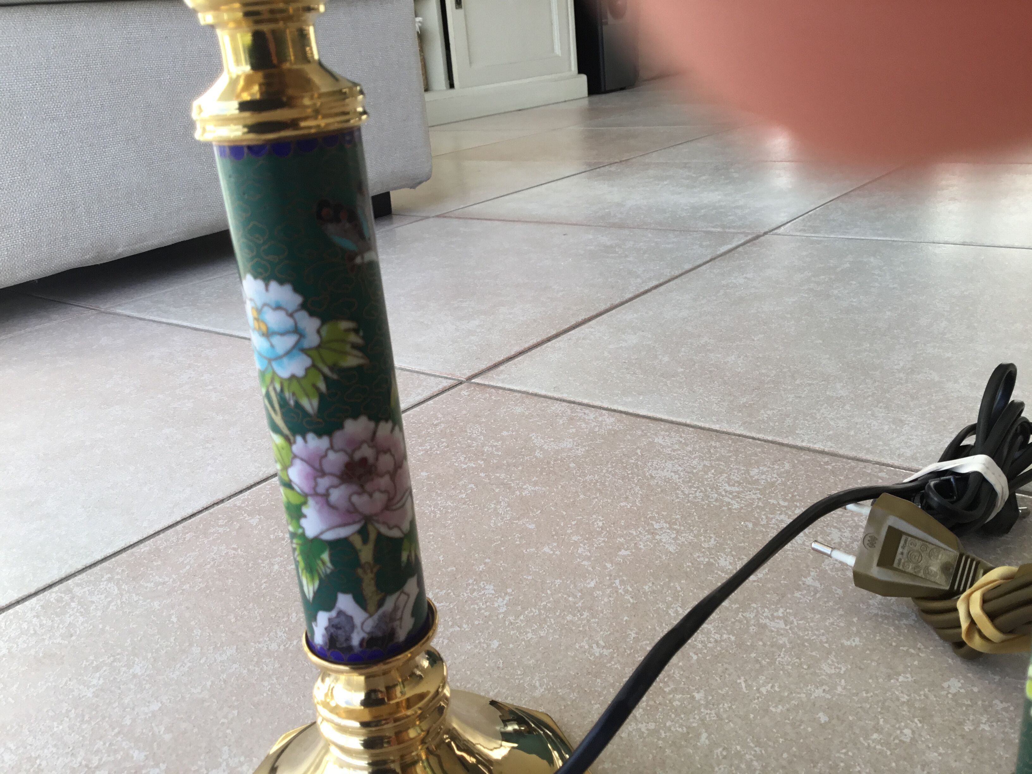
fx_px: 924
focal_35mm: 31
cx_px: 516
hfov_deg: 58.4
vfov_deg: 45.4
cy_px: 387
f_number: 2.4
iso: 25
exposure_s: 1/100
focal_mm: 3.3
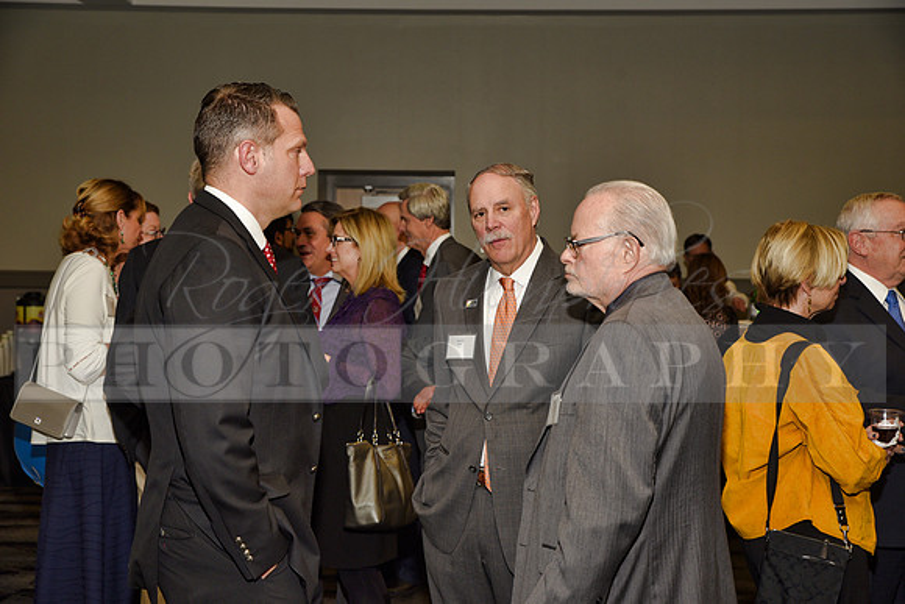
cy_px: 302
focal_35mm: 55
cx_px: 452
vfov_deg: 24.6
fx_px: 1383
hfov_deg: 36.2
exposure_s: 1/60
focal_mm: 55
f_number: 5
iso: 200
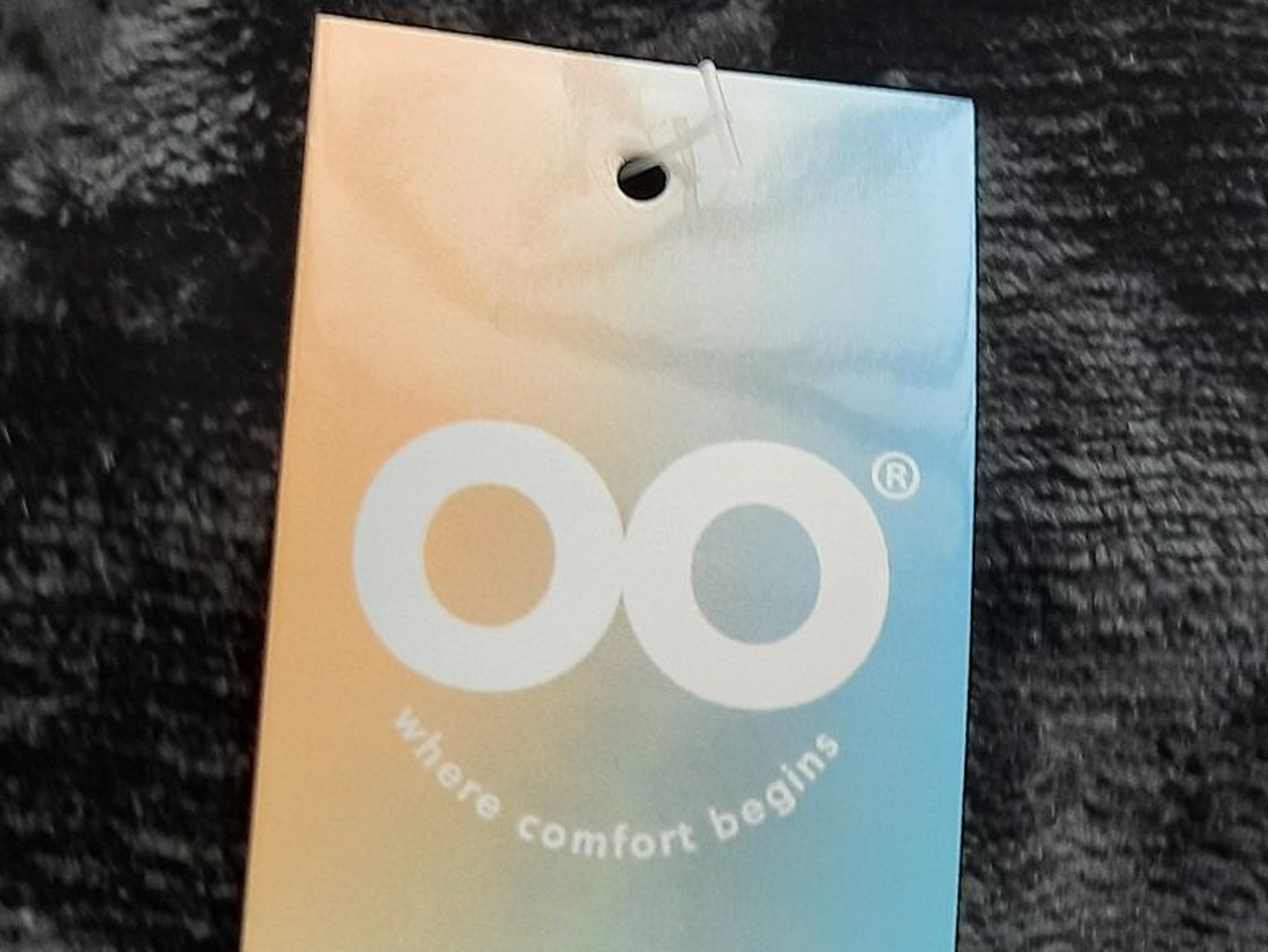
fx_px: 2345
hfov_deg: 30.2
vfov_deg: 22.9
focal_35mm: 64
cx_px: 500
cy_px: 598
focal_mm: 4.6
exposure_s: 1/50
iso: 100
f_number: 2
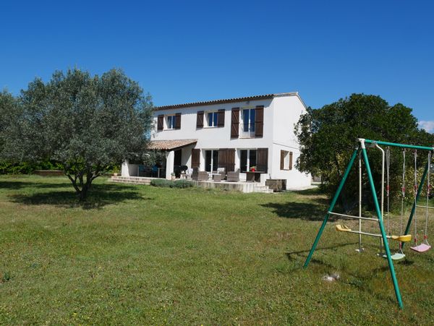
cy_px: 163
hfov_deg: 71.6
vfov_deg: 56.9
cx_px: 217
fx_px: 301
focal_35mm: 24
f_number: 8
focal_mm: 12
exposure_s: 1/640
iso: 200
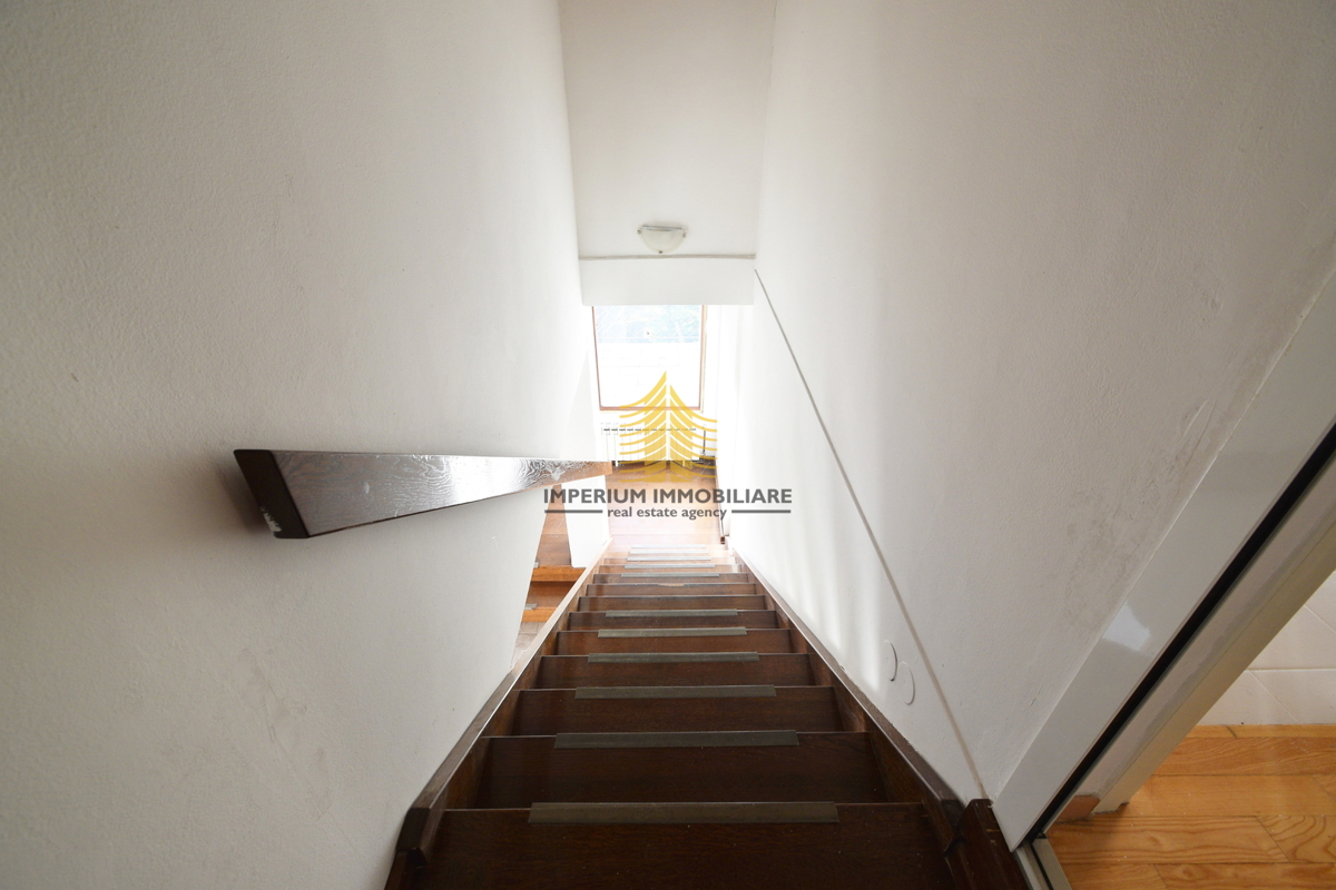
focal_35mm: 15
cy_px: 445
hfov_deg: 100.4
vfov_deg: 77.3
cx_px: 668
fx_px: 557
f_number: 8
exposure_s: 1/25
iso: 160
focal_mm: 10
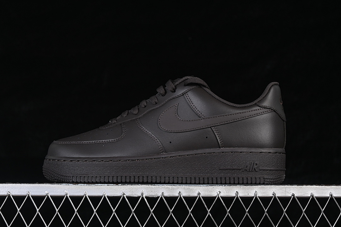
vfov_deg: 18.2
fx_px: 710
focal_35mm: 75
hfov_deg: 27.0
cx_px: 170
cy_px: 114
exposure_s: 1/60
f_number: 6.3
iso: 160
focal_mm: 50
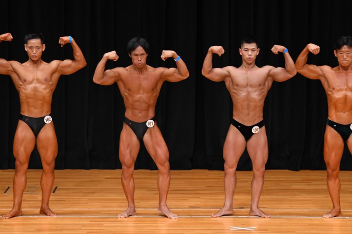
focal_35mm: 255
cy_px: 117
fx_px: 2492
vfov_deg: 5.4
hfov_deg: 8.1
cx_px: 176
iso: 3200
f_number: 5.6
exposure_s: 1/400
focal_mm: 170
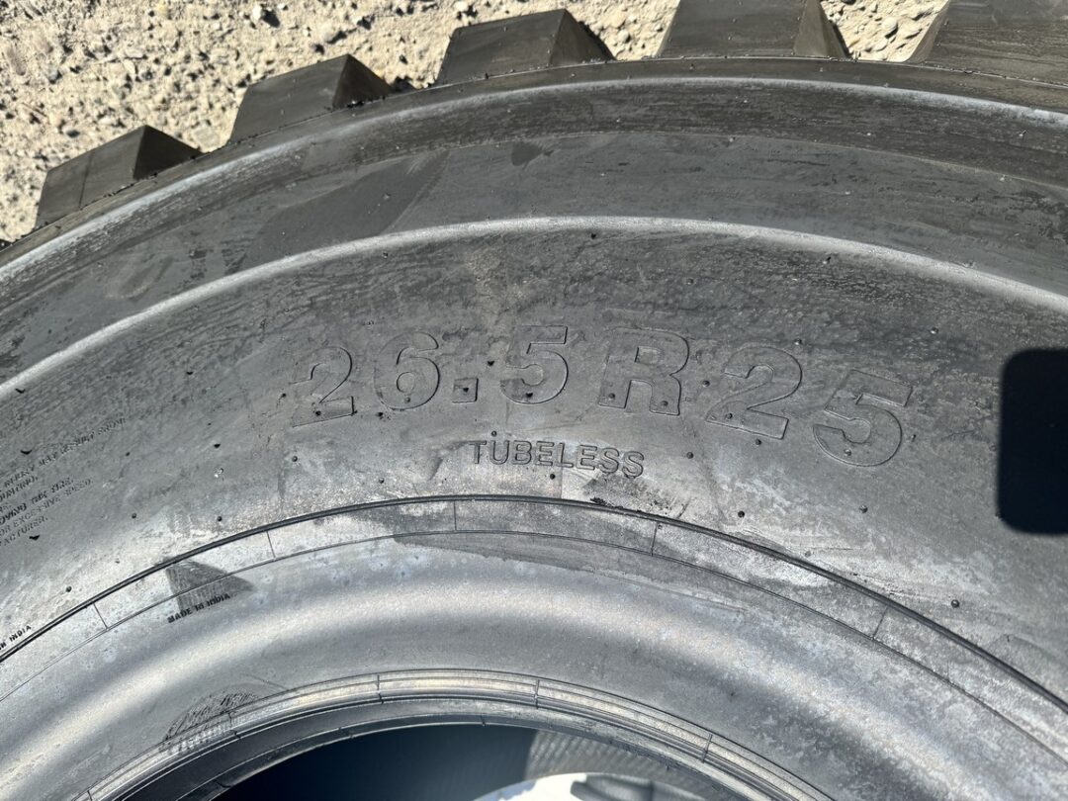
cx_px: 534
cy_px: 400
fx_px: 740
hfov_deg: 71.6
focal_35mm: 24
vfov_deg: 56.8
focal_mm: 6.76
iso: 80
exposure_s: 1/2105
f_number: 1.78
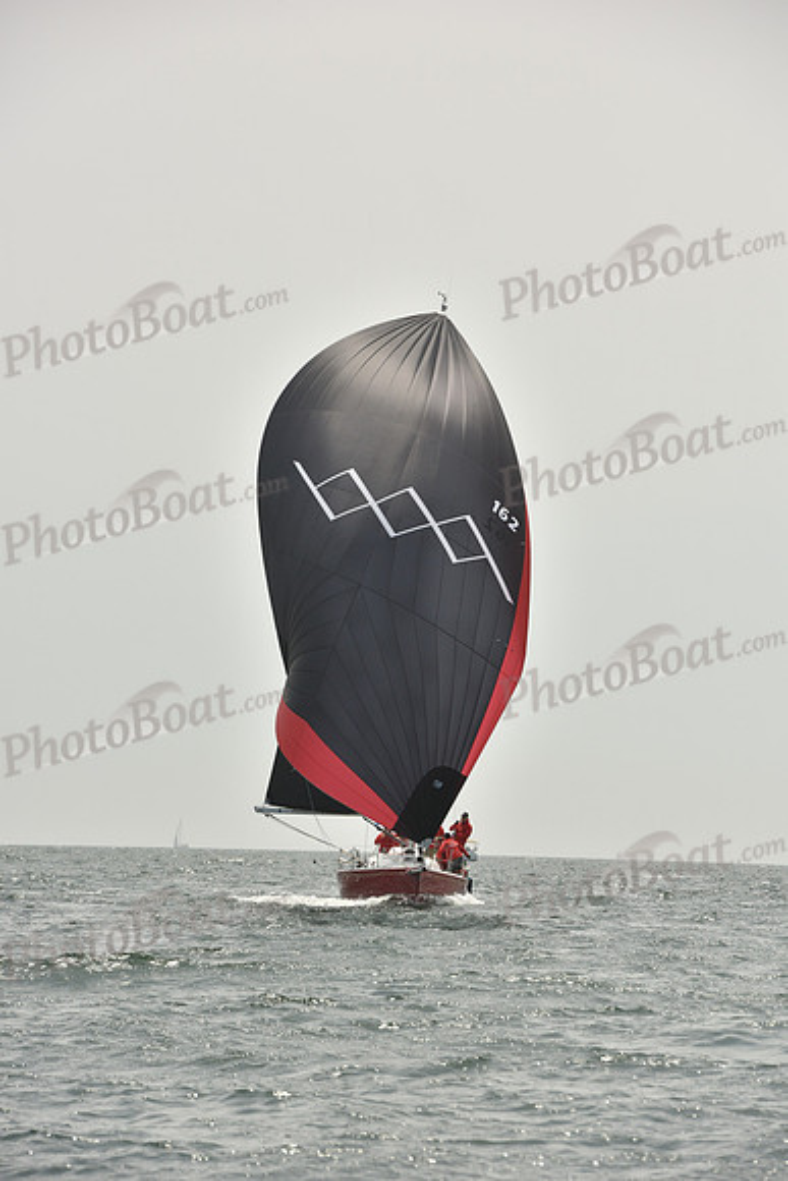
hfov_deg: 8.3
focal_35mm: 165
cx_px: 394
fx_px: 5414
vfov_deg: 12.4
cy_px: 590
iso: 400
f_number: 10
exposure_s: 1/1600
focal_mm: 165
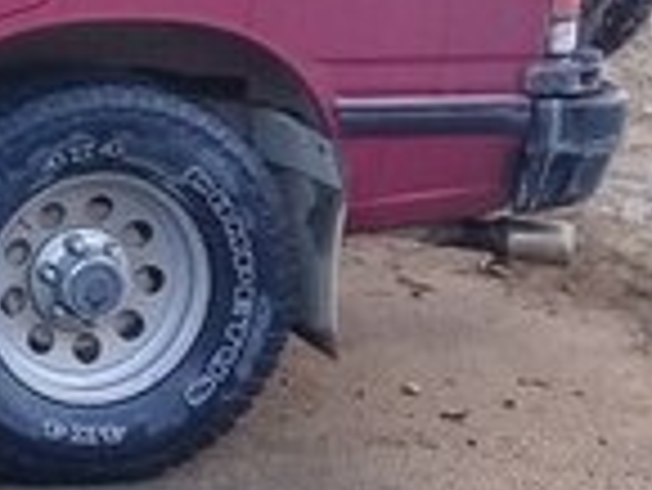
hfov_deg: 12.2
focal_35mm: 141
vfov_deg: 10.4
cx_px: -692
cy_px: -101
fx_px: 2658
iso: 64
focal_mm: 3.3
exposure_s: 1/100
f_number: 2.2
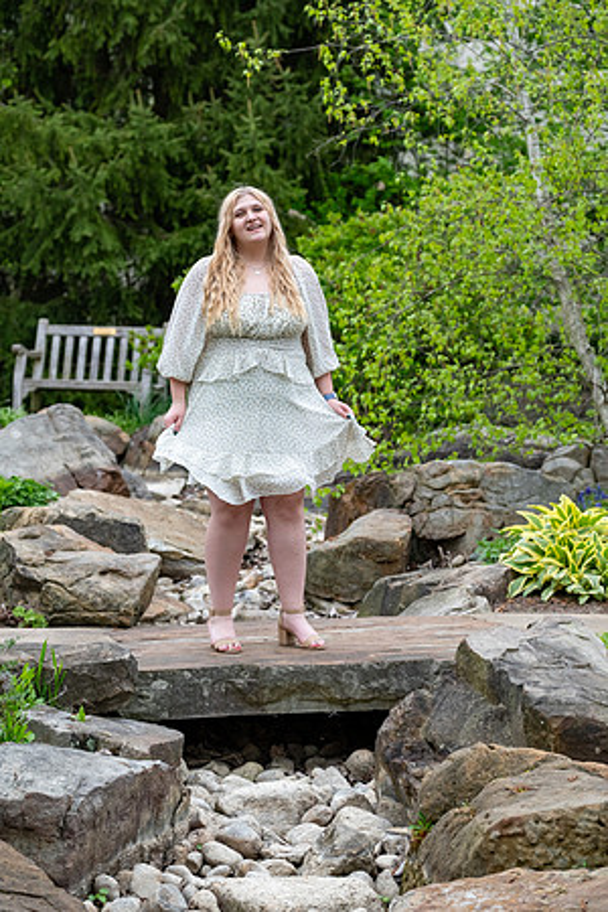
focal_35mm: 107
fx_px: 2710
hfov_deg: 12.8
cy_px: 456
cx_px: 304
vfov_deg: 19.1
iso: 250
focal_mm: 71.5
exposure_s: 1/400
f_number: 4
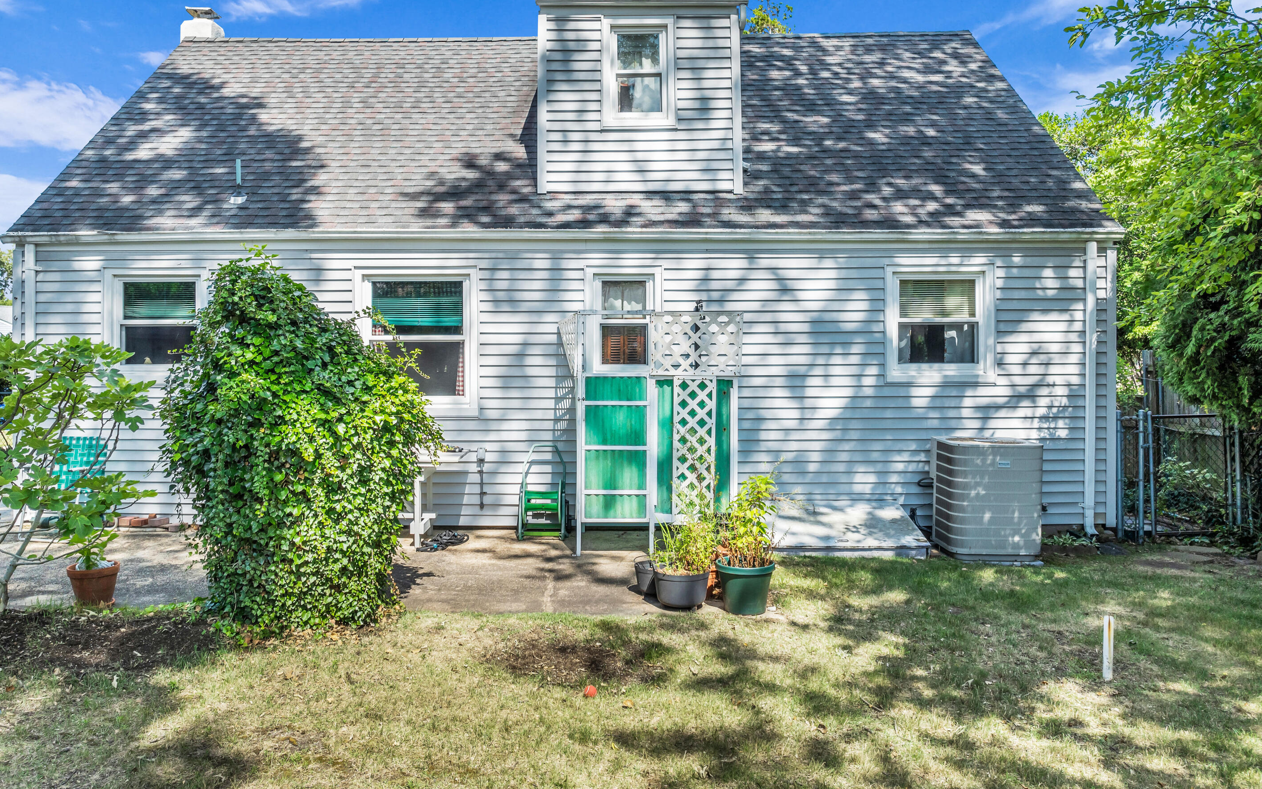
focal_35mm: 27
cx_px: 598
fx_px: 929
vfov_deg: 46.0
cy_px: 361
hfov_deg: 68.3
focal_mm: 12.29
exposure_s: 1/1000
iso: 140
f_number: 2.8
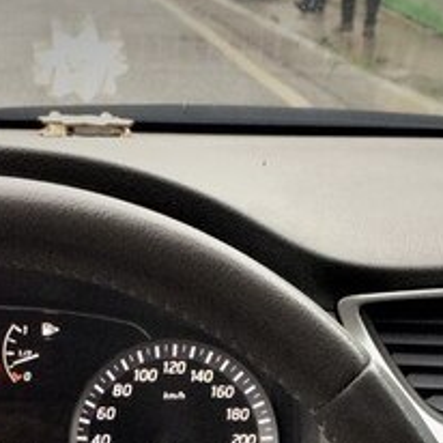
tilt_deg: -30.8
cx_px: 234
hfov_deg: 21.1
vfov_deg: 20.0
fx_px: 1187
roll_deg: -2.4
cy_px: 509
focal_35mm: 82
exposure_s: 1/33
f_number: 2.2
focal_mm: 4.15
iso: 80
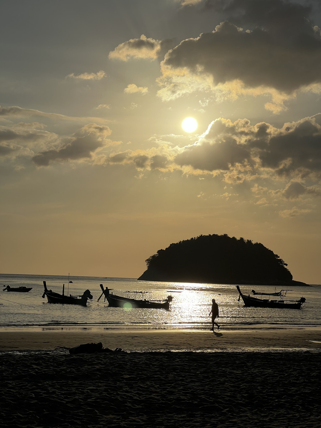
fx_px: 952
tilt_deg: +5.2
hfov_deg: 19.1
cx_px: 160
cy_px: 214
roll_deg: -2.7
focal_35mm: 77
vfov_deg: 25.3
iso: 25
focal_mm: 9
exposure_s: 1/6944
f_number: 2.8
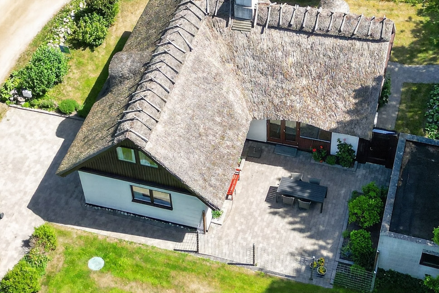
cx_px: 229
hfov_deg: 30.5
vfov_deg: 20.6
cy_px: 124
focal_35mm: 66
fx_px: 805
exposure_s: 1/1250
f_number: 1.7
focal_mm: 6.7
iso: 100
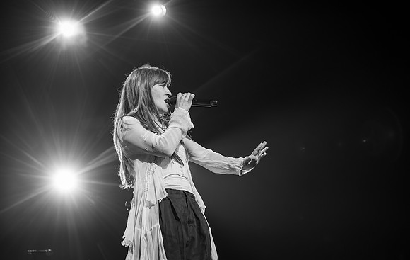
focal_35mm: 82
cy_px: 158
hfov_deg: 25.0
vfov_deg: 16.0
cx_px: 229
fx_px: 923
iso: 400
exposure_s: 1/250
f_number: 2.8
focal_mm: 70
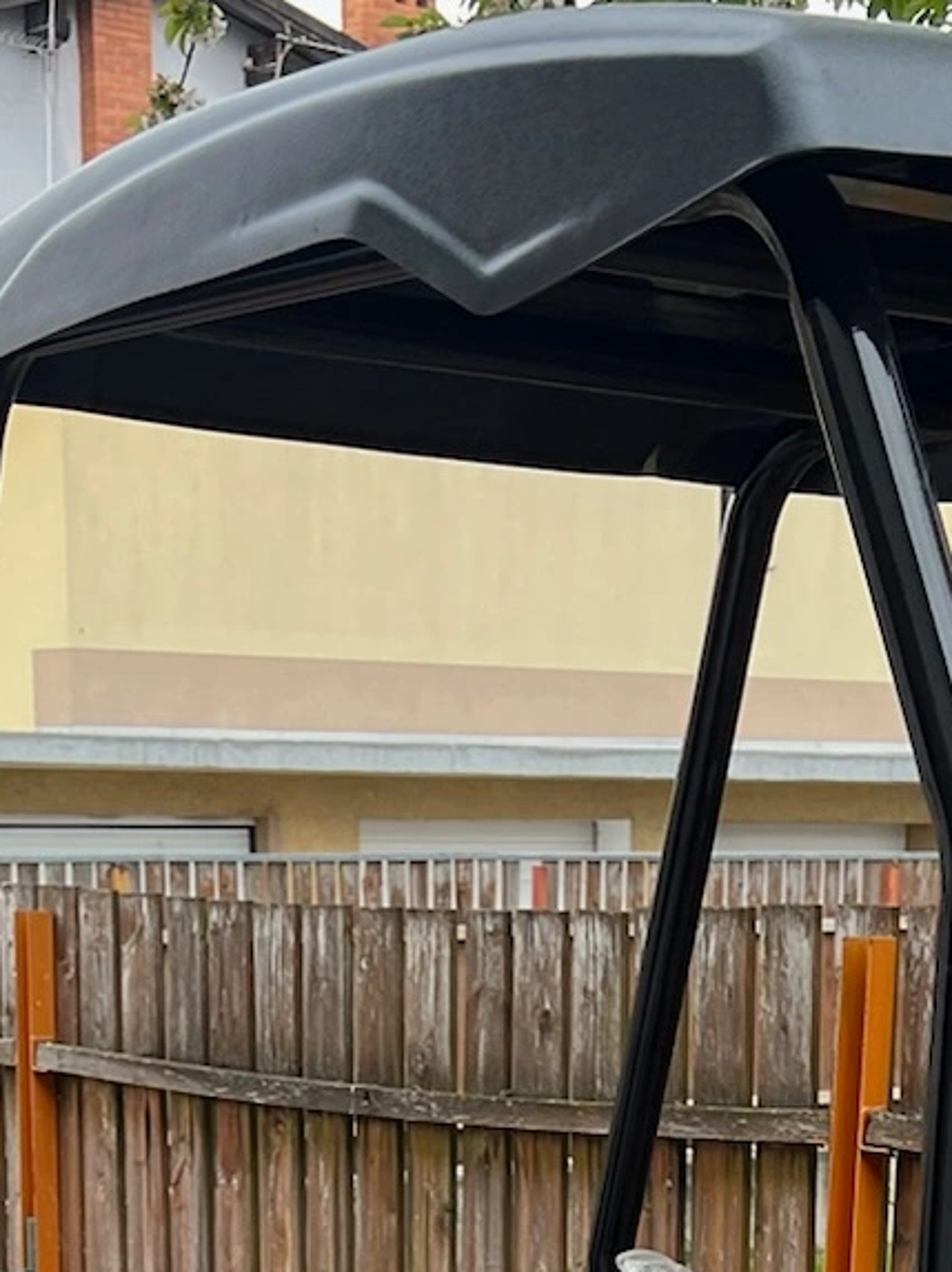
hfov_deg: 15.9
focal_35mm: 93
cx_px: 466
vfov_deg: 18.8
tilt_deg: -16.0
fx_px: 3414
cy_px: 1865
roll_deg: -0.6
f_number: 1.5
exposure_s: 1/271
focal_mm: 5.7
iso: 40
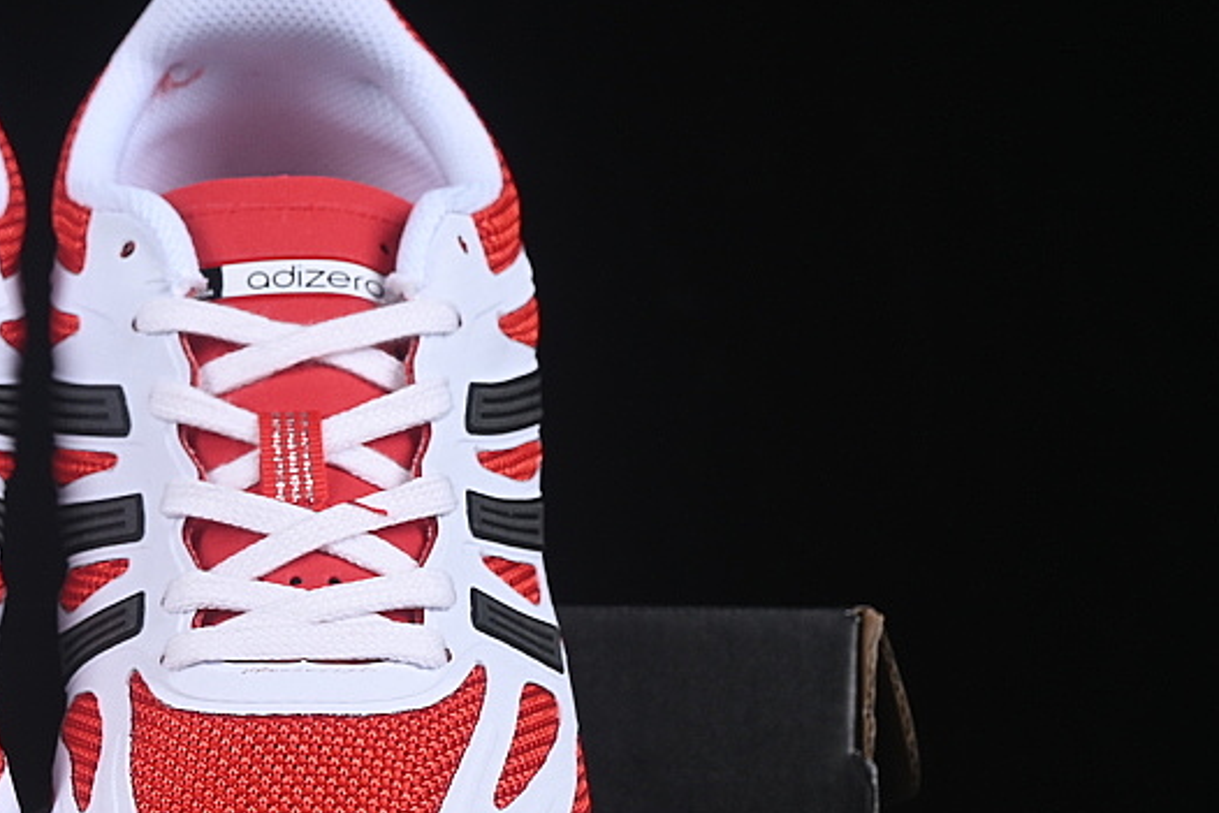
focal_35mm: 154
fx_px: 5216
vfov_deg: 8.9
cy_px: 616
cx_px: 49
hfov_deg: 13.2
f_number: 8
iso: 160
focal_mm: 50
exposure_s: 1/80
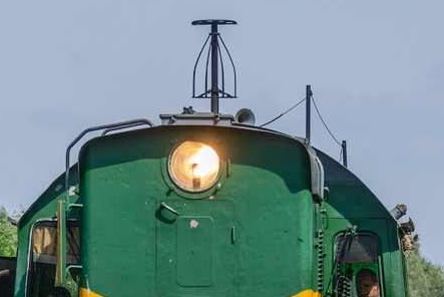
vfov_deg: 2.0
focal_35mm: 680
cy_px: 379
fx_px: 8398
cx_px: 276
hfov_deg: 3.0
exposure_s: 1/640
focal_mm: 155
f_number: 7.1
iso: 160
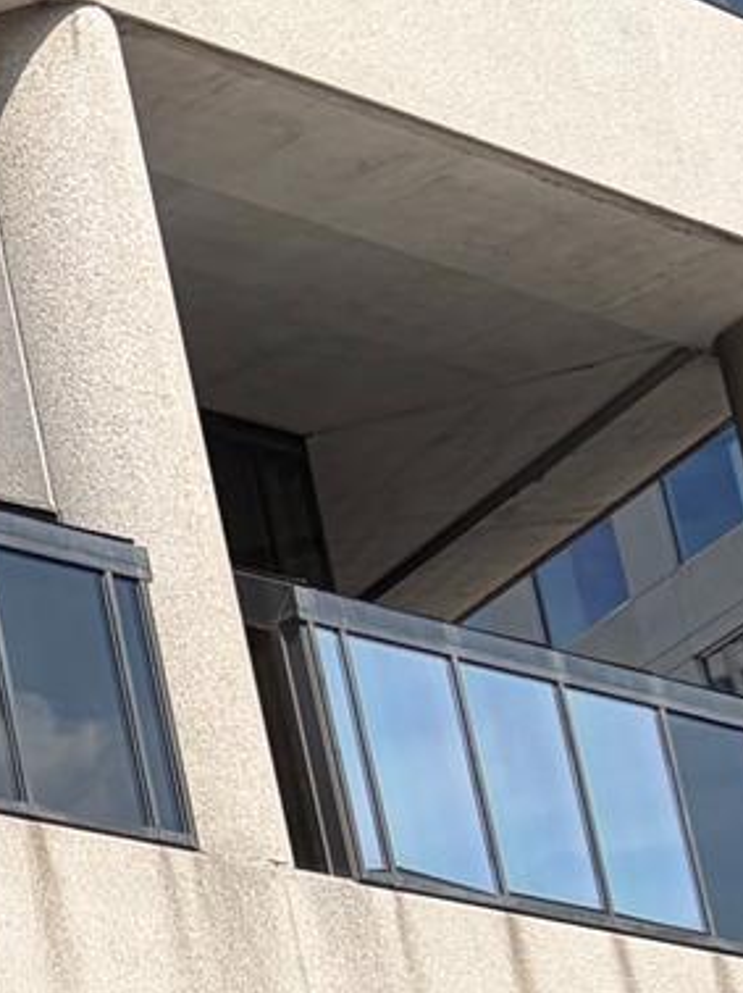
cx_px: -1801
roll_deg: +2.6
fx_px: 4040
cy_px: 1292
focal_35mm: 141
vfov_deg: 13.5
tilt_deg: +15.6
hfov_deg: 8.2
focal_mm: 5.96
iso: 50
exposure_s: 1/2865
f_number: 1.6
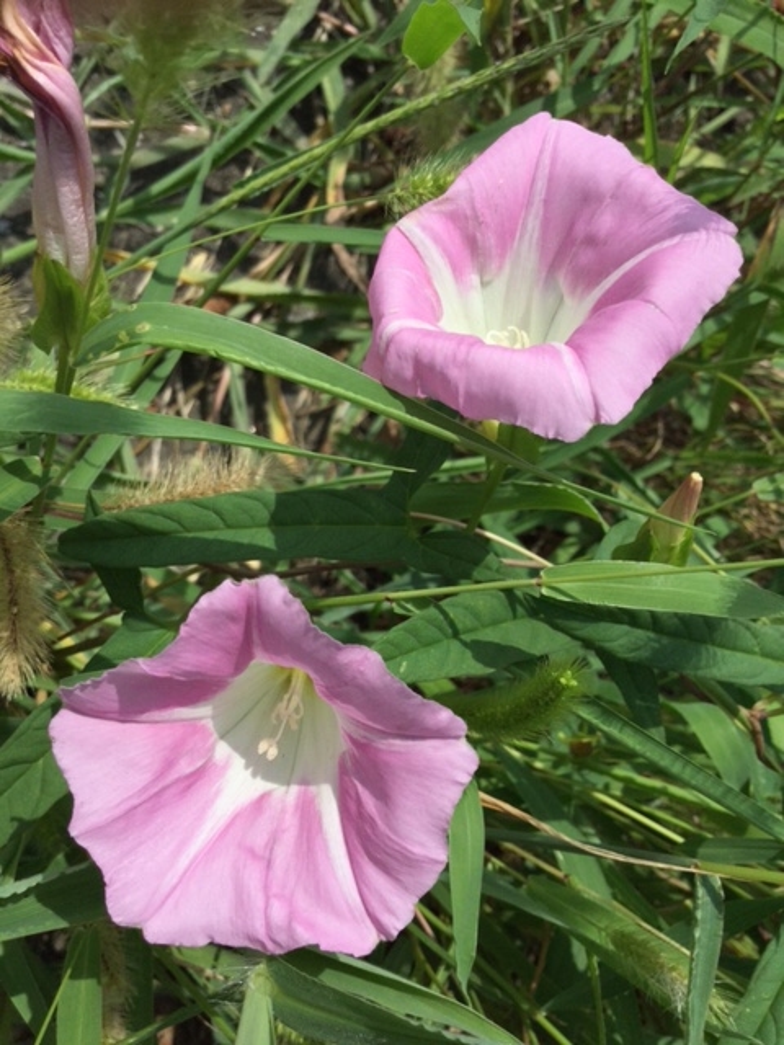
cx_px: 392
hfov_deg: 45.4
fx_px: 936
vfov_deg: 58.4
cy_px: 522
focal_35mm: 31
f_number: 2.4
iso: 25
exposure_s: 1/2915
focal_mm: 3.3
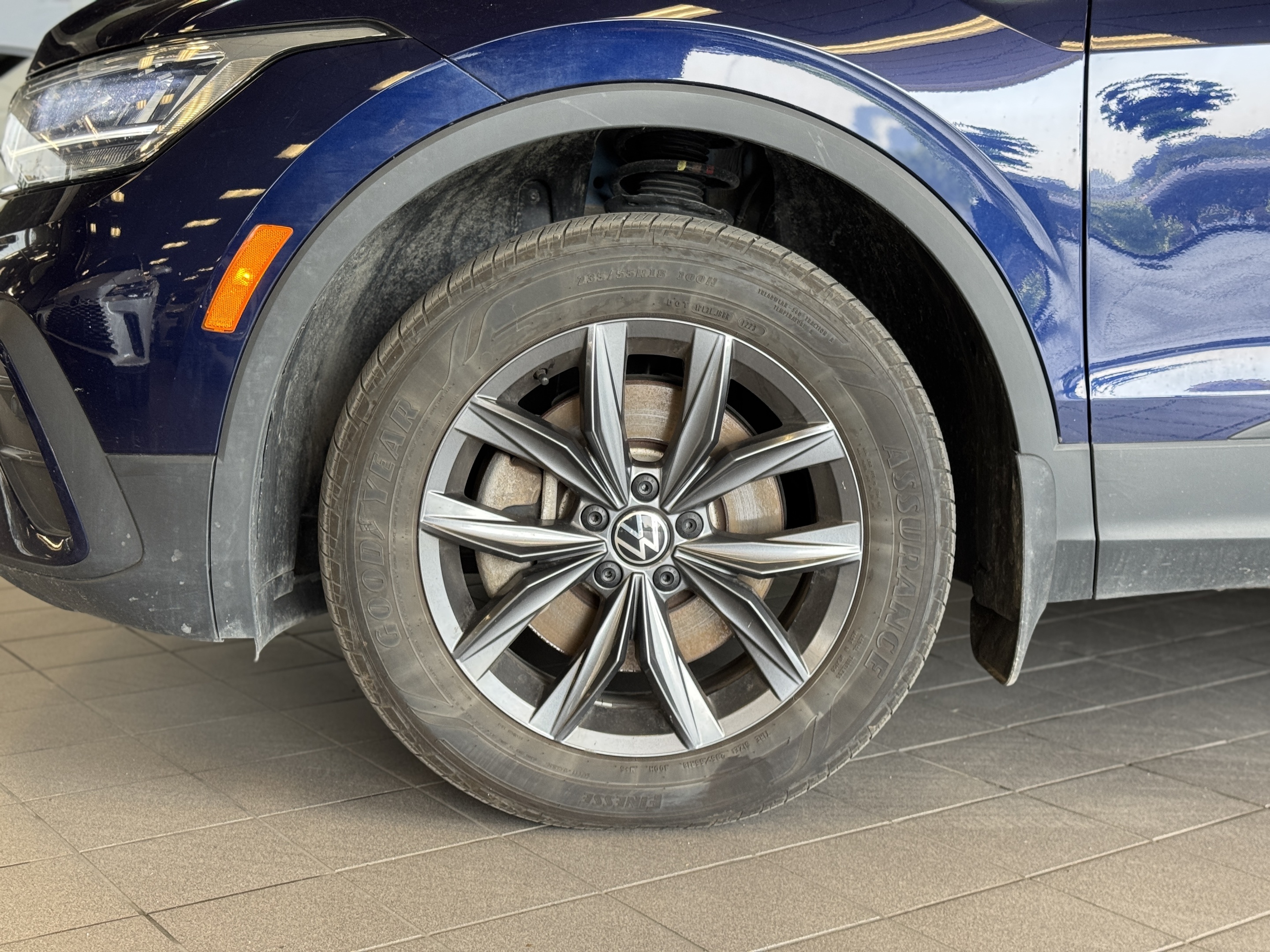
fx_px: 1761
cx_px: 635
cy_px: 476
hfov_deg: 39.7
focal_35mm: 48
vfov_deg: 30.3
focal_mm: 6.76
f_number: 1.78
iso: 80
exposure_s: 1/62
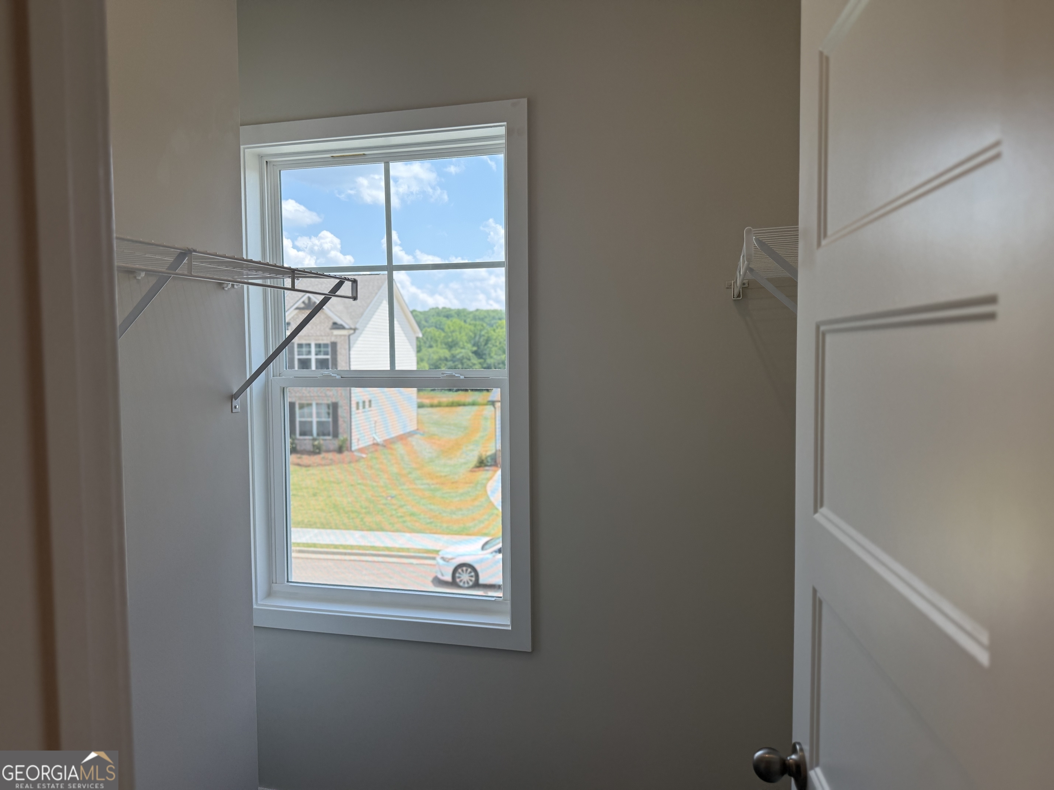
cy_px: 395
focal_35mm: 24
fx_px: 731
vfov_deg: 56.8
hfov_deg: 71.6
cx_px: 527
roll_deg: +0.3
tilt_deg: -2.7
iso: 100
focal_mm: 6.76
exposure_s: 1/1493
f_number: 1.78
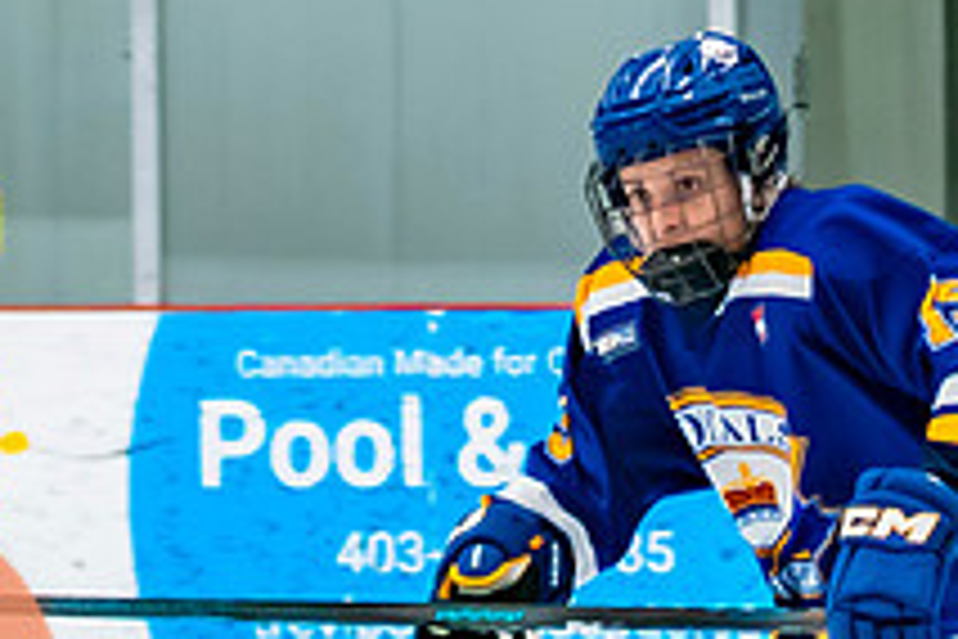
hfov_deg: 4.3
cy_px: 889
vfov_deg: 2.9
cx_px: 1141
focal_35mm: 473
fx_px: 12586
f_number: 2.8
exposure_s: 1/640
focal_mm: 70
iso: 1600
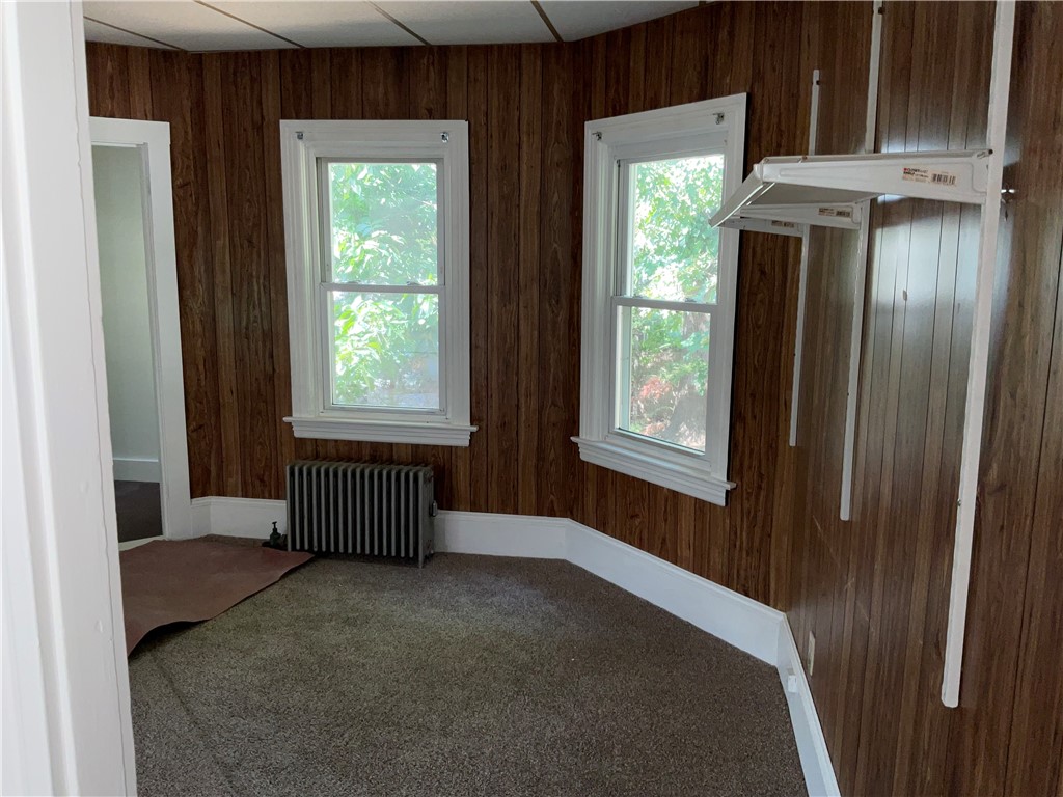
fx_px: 891
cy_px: 398
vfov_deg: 48.2
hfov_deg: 61.7
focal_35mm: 29
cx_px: 532
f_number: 1.8
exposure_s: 1/65
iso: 16
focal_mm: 3
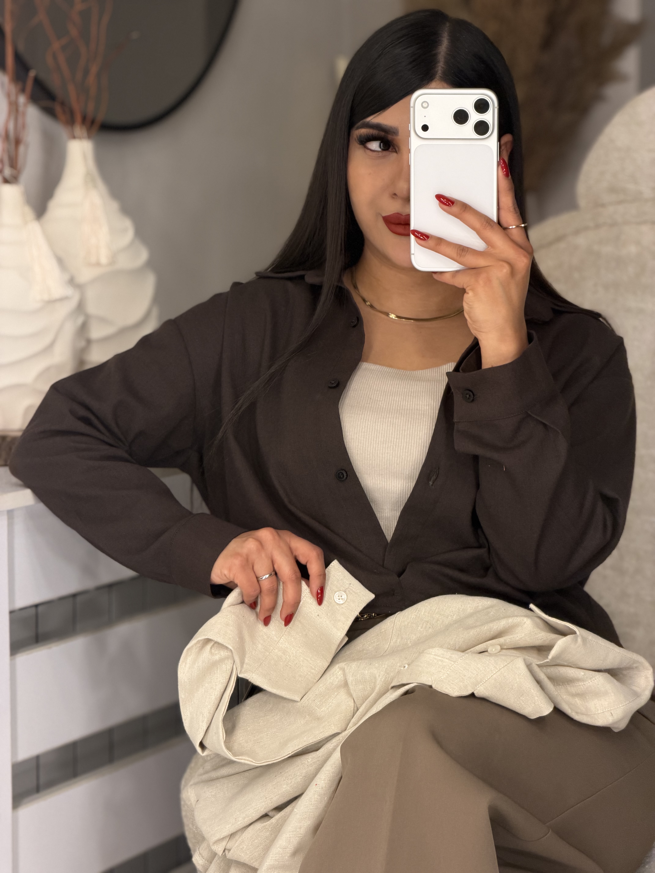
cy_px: 436
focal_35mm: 100
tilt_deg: -9.3
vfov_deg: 19.6
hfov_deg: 14.8
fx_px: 2523
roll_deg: -0.5
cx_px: 328
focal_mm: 16.89
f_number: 2.8
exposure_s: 1/100
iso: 125
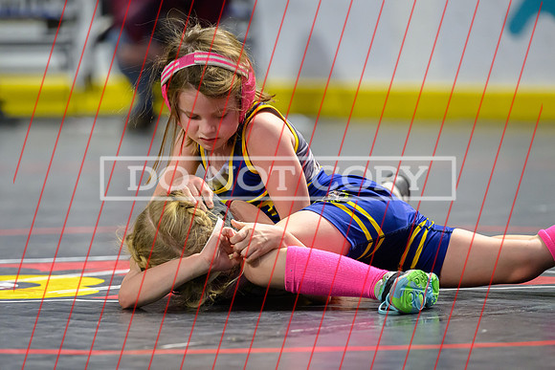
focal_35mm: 272
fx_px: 4198
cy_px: 202
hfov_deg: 7.6
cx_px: 197
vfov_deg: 5.1
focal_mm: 200
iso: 5600
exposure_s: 1/800
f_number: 2.8
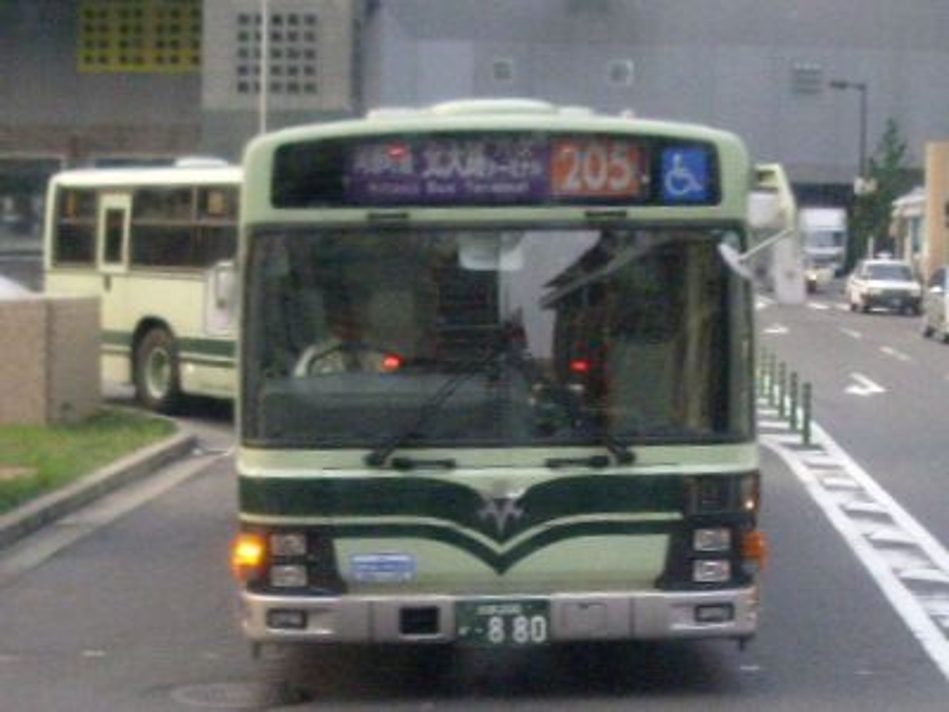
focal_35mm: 35
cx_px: 474
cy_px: 356
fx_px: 960
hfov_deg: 52.6
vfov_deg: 40.7
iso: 400
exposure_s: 1/100
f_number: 2.6
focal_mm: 5.8
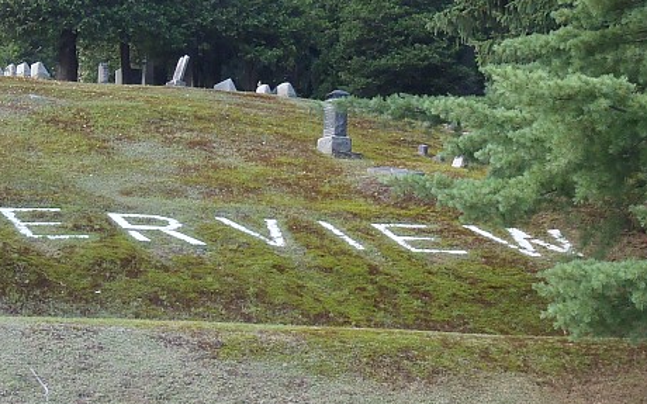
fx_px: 2080
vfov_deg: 11.0
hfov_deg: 17.6
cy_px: 79
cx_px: 194
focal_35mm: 118
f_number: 5.4
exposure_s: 1/50
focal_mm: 11.43
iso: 160
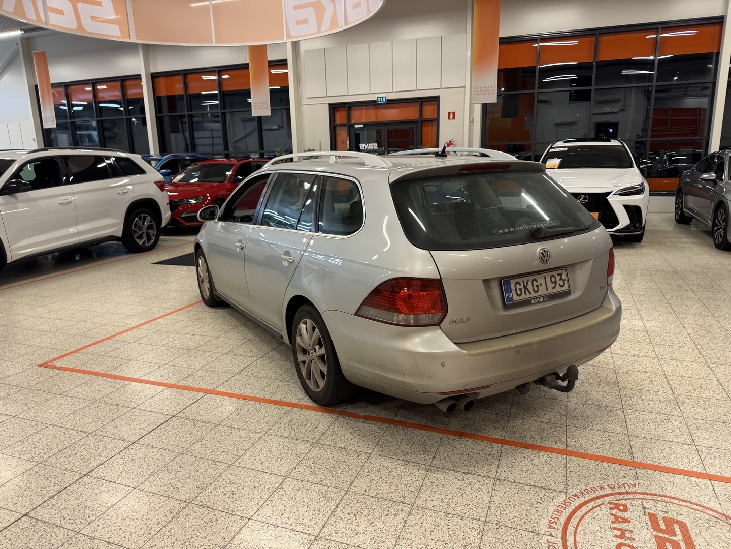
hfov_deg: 71.6
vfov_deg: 56.8
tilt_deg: -11.4
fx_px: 507
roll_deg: +0.9
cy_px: 274
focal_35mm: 24
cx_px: 366
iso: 200
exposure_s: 1/100
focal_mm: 6.76
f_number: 1.78
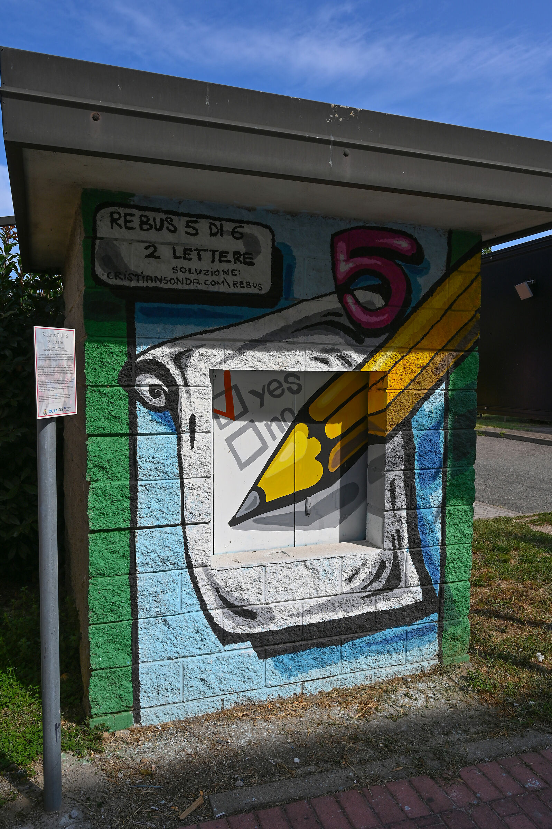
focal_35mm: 28
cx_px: 276
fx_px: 633
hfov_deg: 47.1
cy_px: 414
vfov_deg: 66.4
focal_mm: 27.5
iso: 200
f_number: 10
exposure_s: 1/400
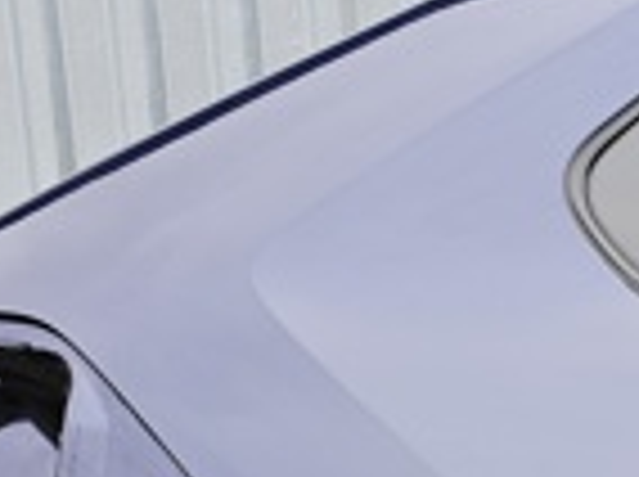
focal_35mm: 104
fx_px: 1917
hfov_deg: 17.6
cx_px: 864
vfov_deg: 13.7
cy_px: 594
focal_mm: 6.3
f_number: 1.7
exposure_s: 1/180
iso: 250
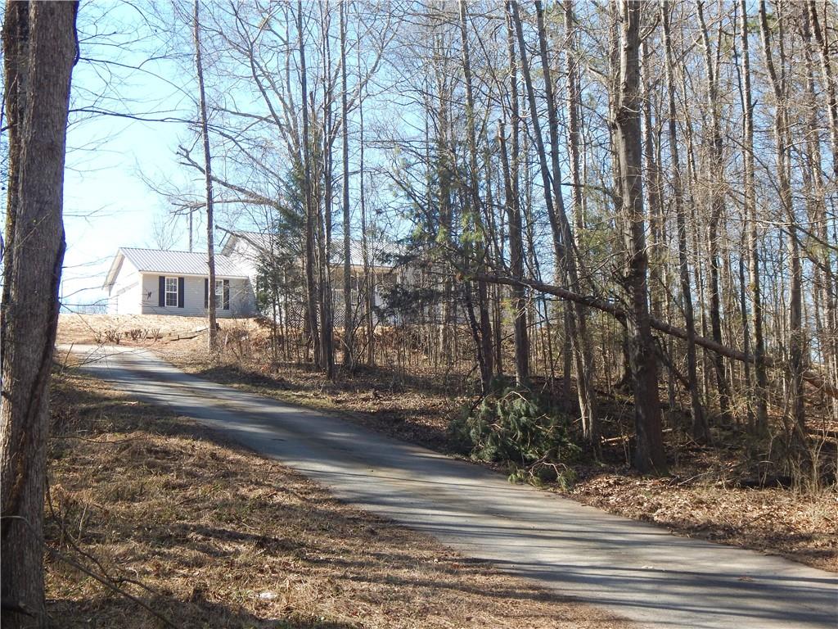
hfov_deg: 35.5
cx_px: 419
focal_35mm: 54
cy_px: 314
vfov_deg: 27.0
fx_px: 1307
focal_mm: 9.7
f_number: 3.8
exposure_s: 1/320
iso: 125
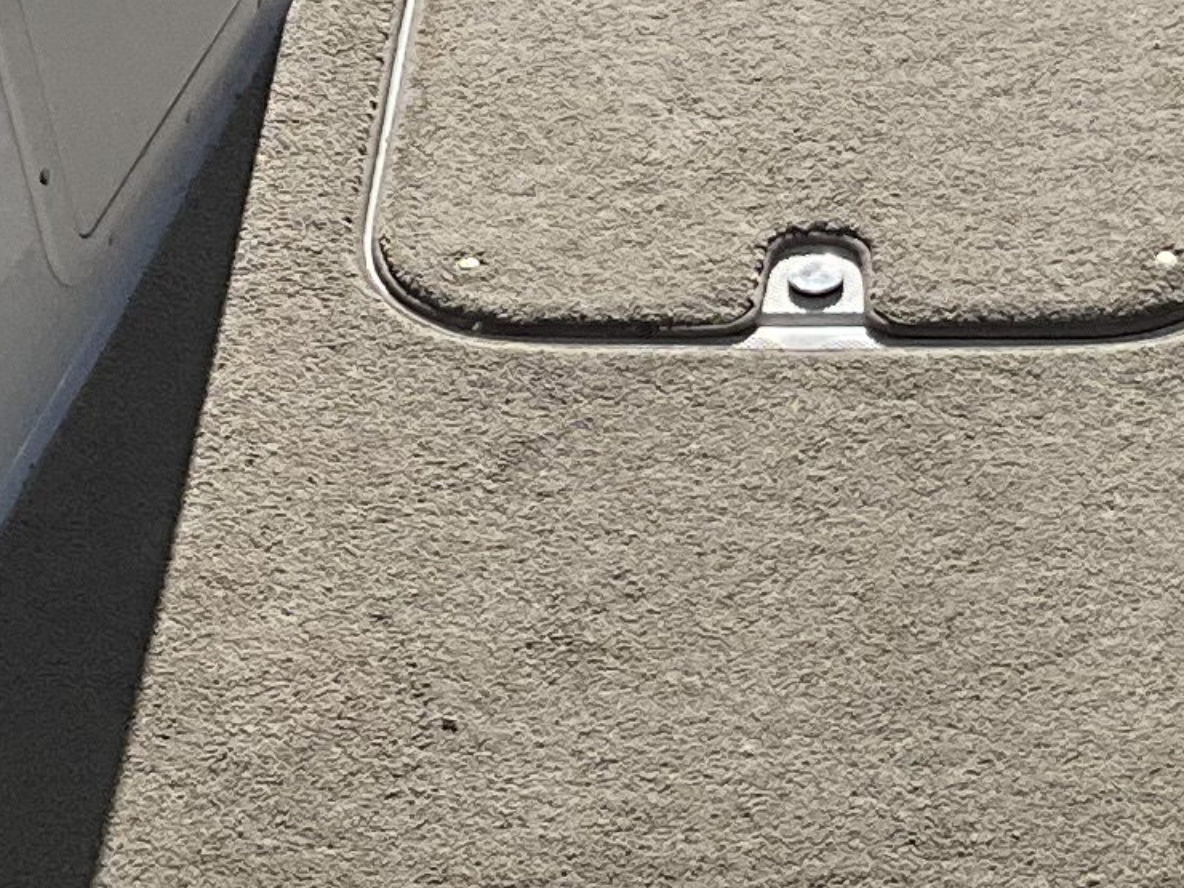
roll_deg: +2.2
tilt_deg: -32.5
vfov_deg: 9.4
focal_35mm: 158
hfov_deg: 12.5
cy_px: 443
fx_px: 5404
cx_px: 814
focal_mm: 3
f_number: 1.8
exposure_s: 1/3788
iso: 25
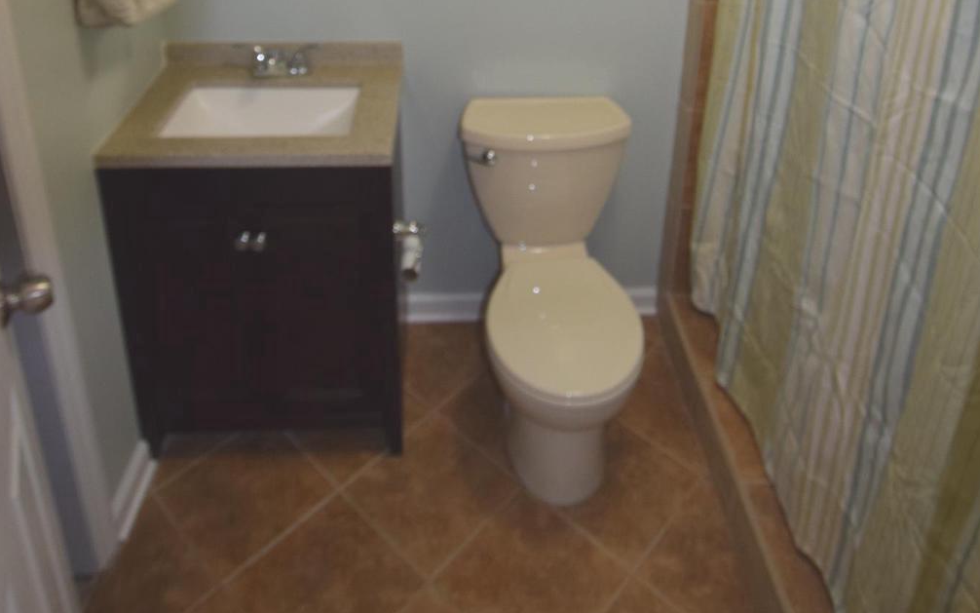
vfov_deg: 38.8
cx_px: 495
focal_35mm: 28
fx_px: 748
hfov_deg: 66.5
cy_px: -18
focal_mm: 12
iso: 560
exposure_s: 1/100
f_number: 5
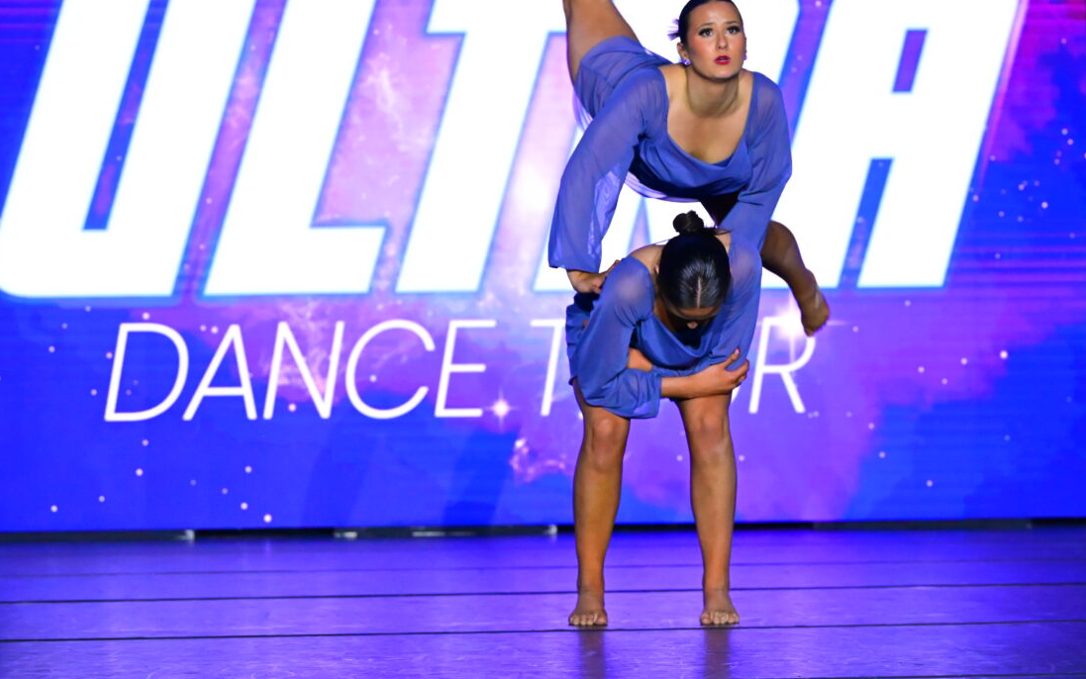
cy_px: 235
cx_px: 701
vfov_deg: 11.2
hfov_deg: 17.8
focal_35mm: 117
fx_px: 3463
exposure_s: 1/800
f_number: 4
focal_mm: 82
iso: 10000
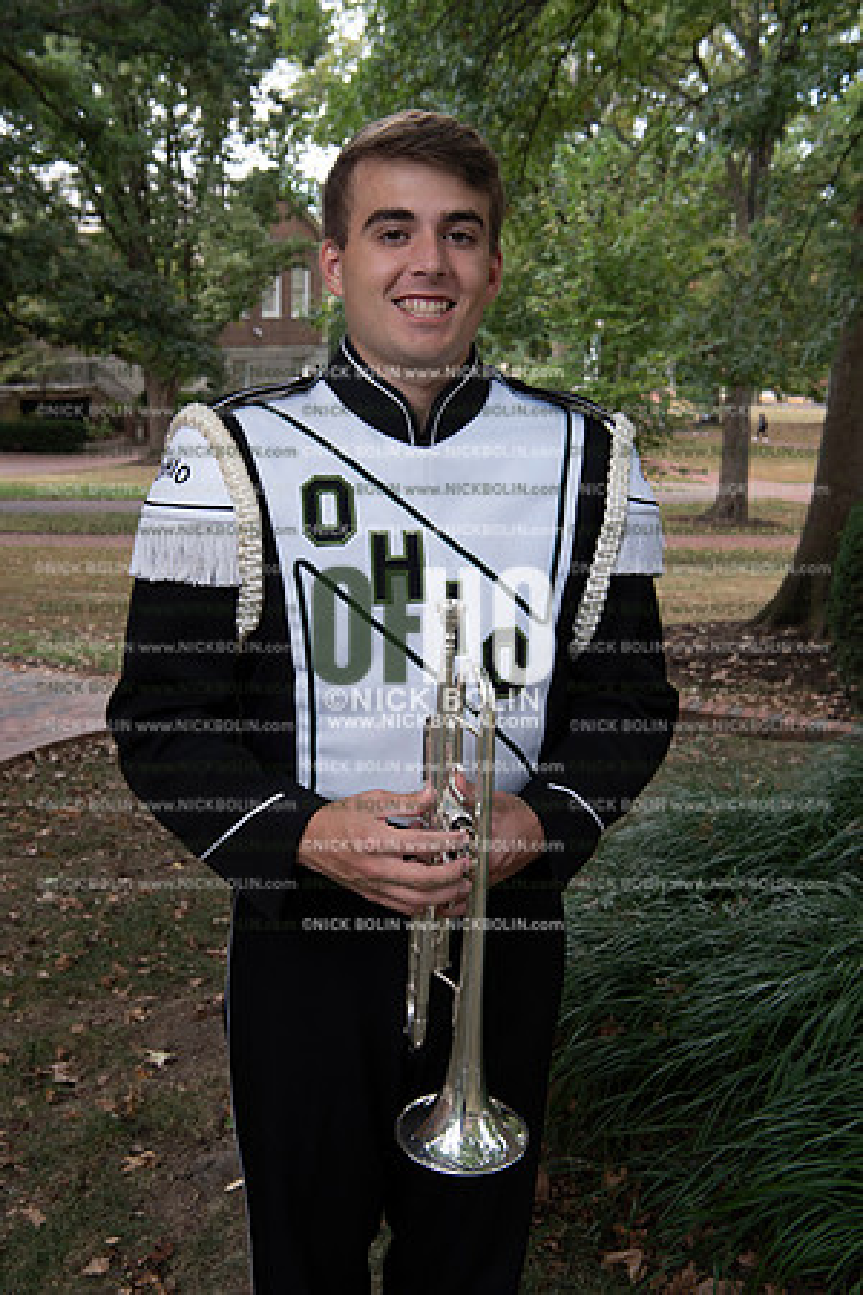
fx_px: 1510
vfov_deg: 46.4
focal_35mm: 42
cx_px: 432
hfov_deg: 31.9
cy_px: 648
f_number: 8
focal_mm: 42
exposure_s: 1/100
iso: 500
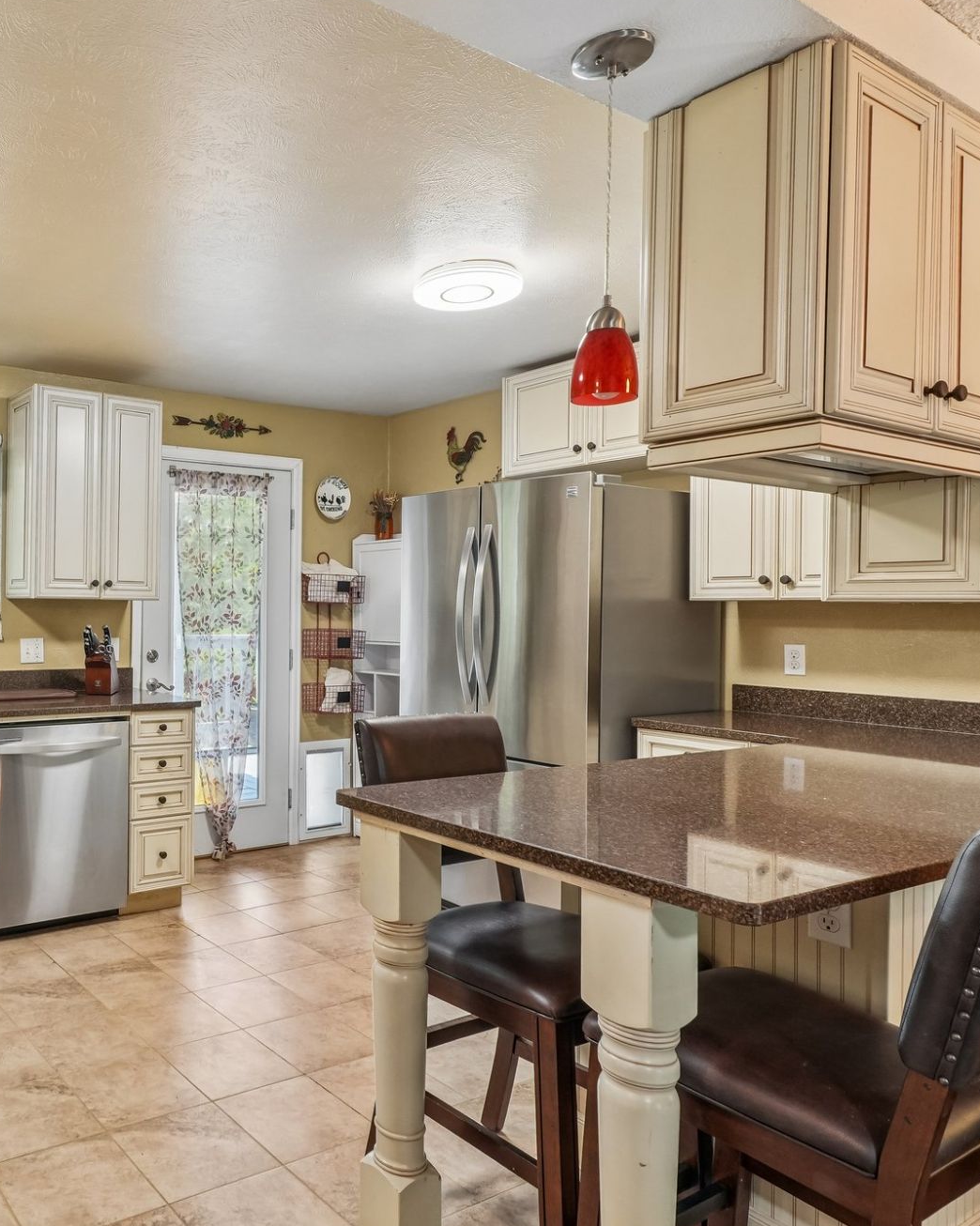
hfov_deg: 54.2
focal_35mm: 24
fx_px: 860
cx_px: 161
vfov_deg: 70.9
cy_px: 613
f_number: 8
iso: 500
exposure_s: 1/20
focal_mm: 11
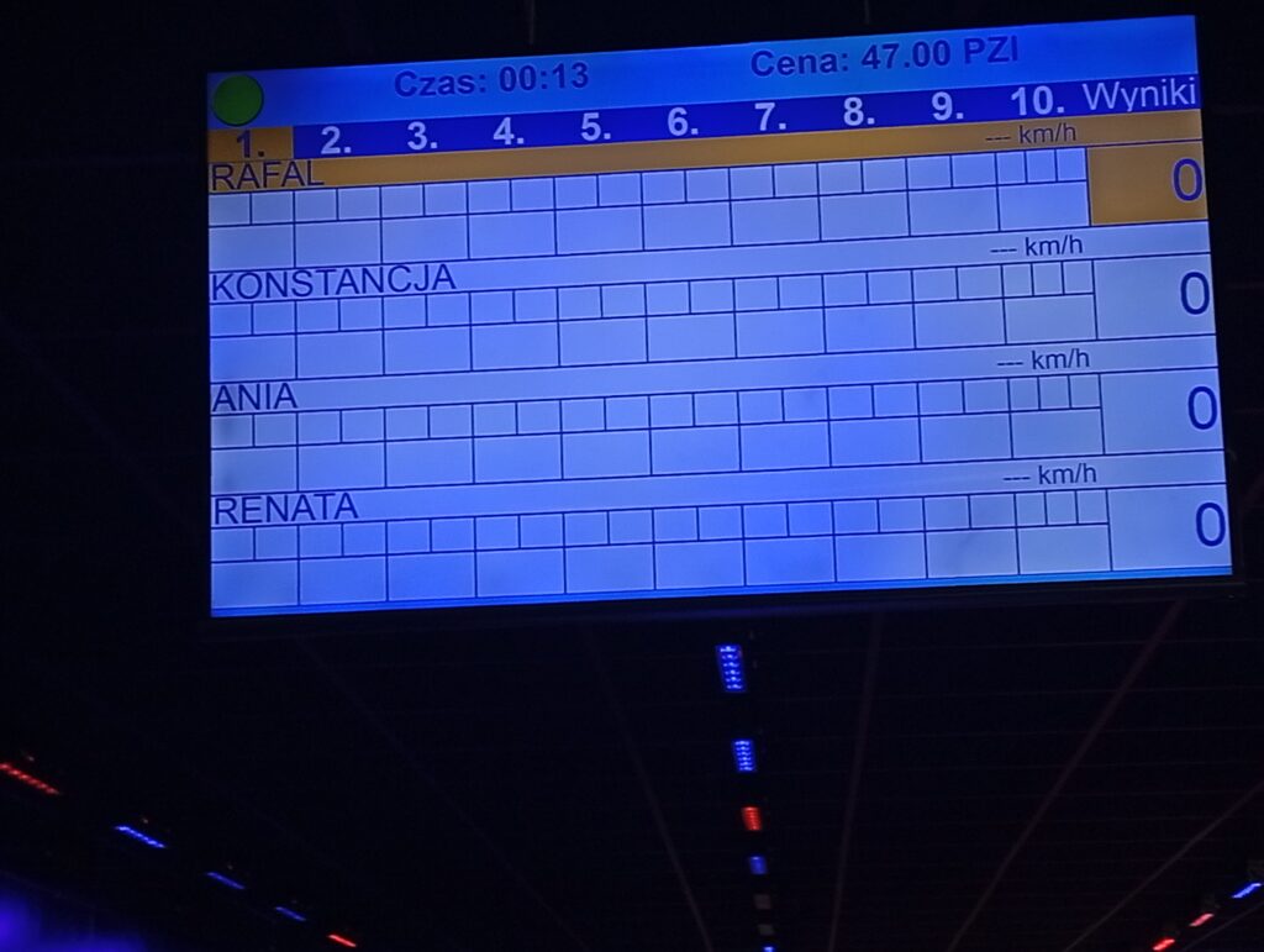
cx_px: 632
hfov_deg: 26.0
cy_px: 476
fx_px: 2742
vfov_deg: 19.7
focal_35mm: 75
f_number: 1.8
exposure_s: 1/50
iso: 108
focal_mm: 3.98
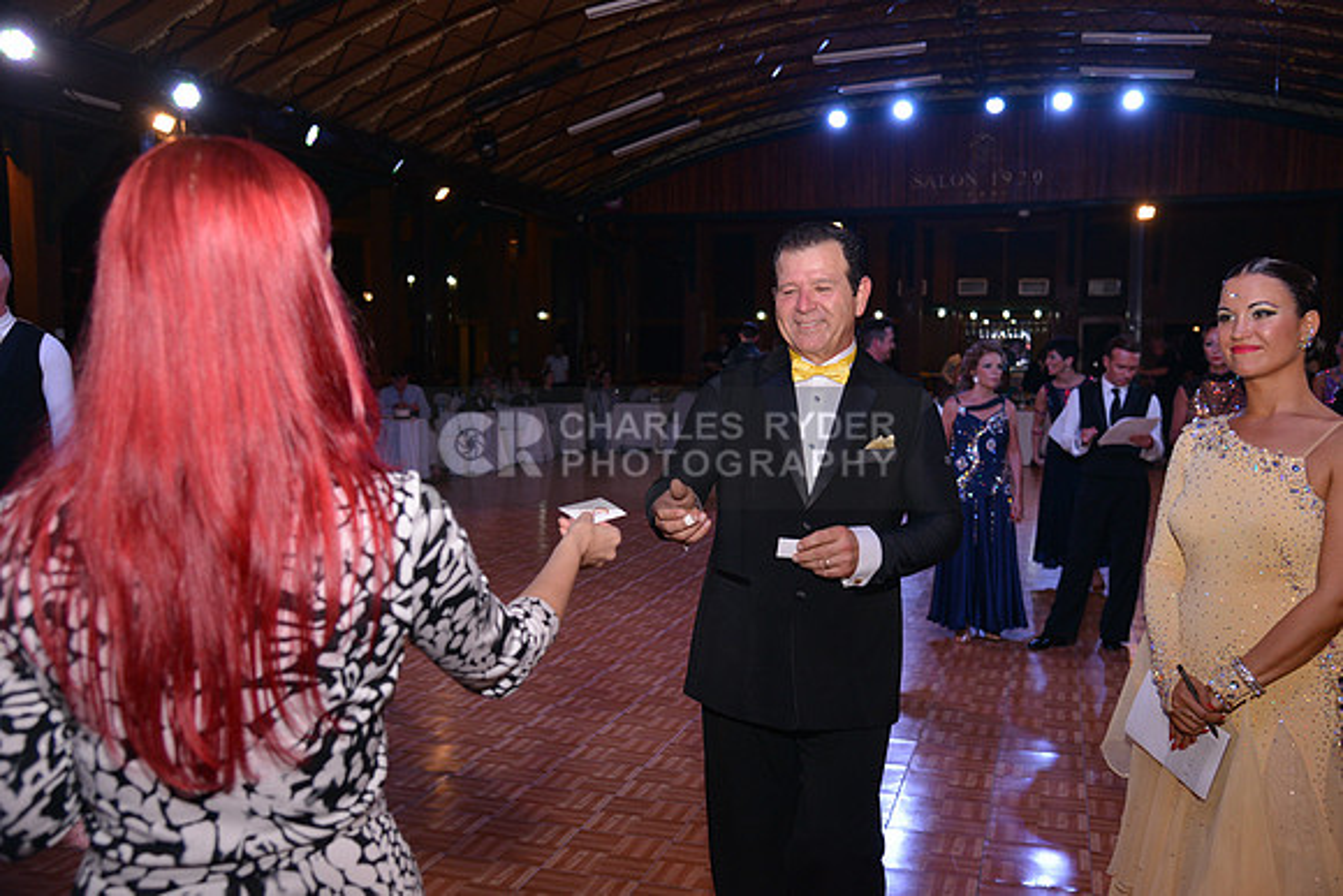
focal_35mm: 32
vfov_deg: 41.1
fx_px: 1194
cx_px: 672
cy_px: 448
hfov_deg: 58.7
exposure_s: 1/250
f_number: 4.5
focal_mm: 32
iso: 1000
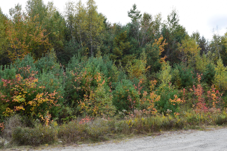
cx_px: 114
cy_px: 76
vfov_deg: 38.4
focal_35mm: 34
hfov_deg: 55.1
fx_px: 218
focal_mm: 23
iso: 400
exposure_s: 1/400
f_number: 11
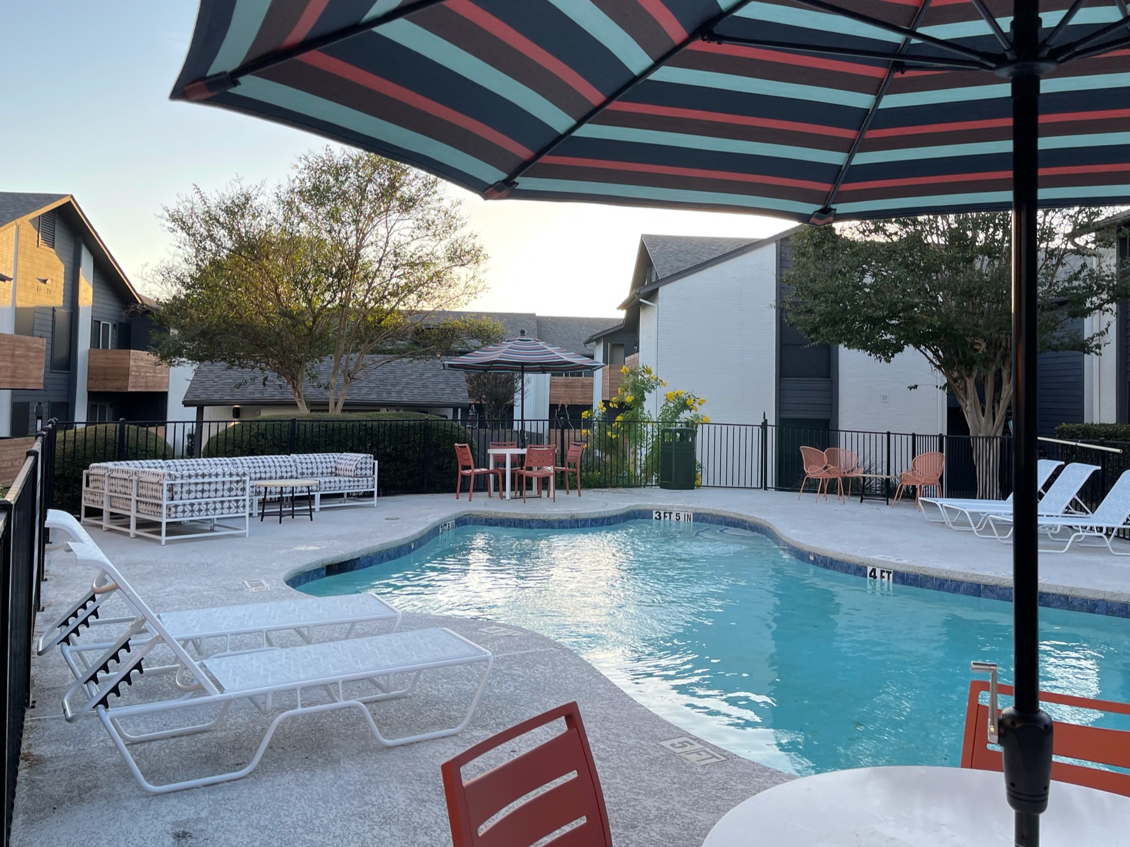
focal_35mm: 30
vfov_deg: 46.6
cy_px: 361
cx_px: 618
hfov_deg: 59.9
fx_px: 979
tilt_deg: +2.7
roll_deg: -1.3
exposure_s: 1/395
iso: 32
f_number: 1.6
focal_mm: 5.1
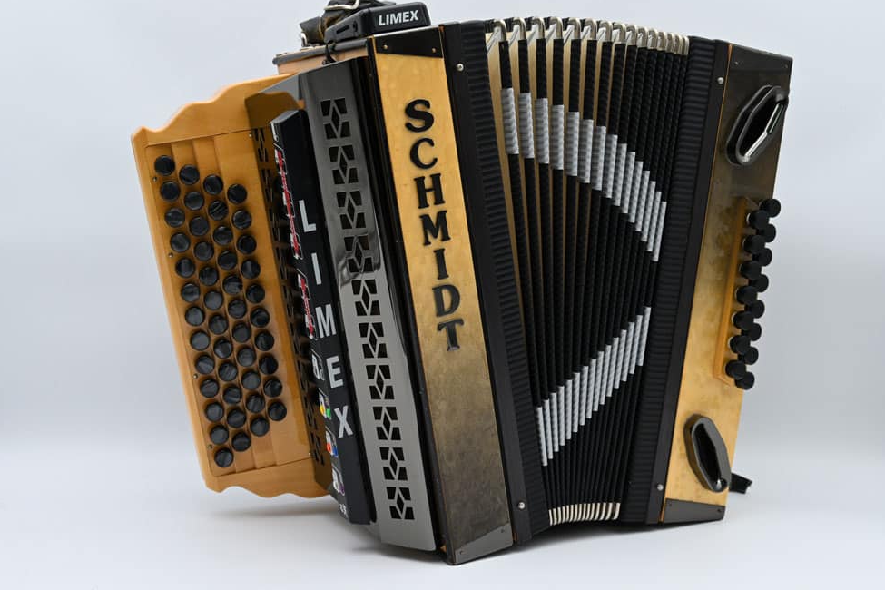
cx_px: 436
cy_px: 290
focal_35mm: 42
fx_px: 1032
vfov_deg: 31.9
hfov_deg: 46.4
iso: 1600
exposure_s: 1/250
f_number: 8
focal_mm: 41
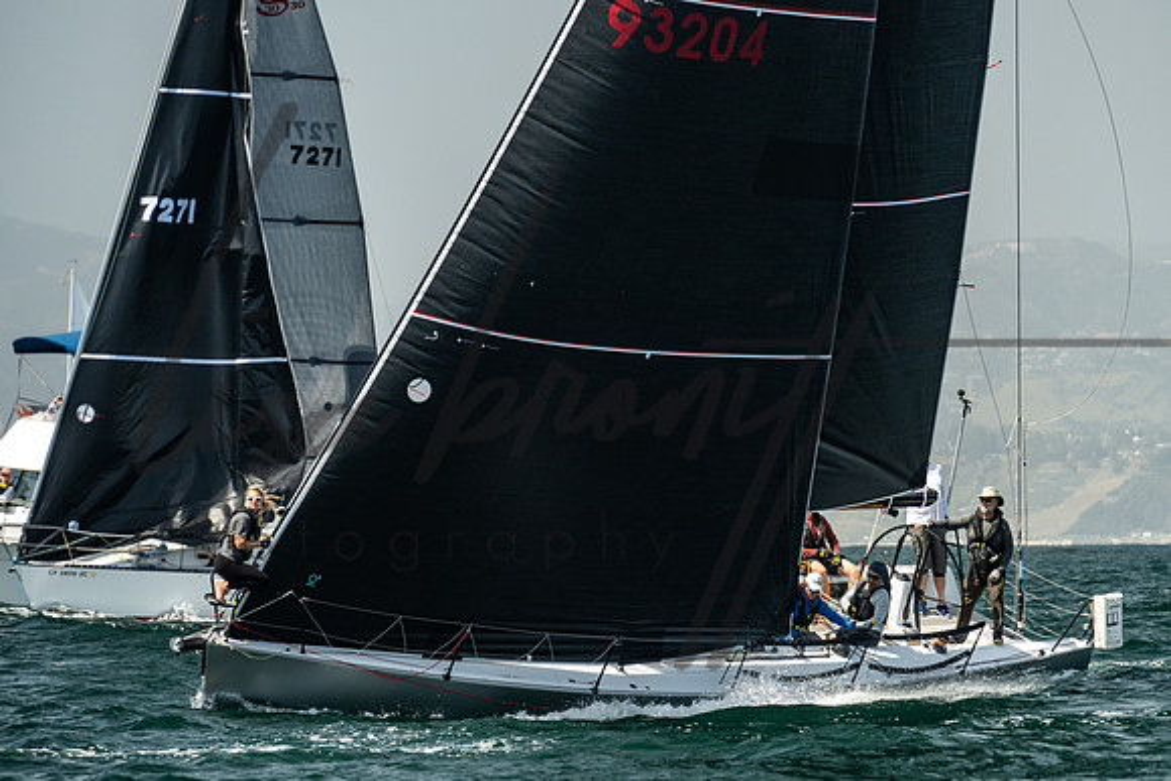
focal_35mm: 292
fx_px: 9499
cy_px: 437
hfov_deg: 7.1
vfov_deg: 4.7
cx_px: 686
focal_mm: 200
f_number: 6.3
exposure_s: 1/640
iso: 320
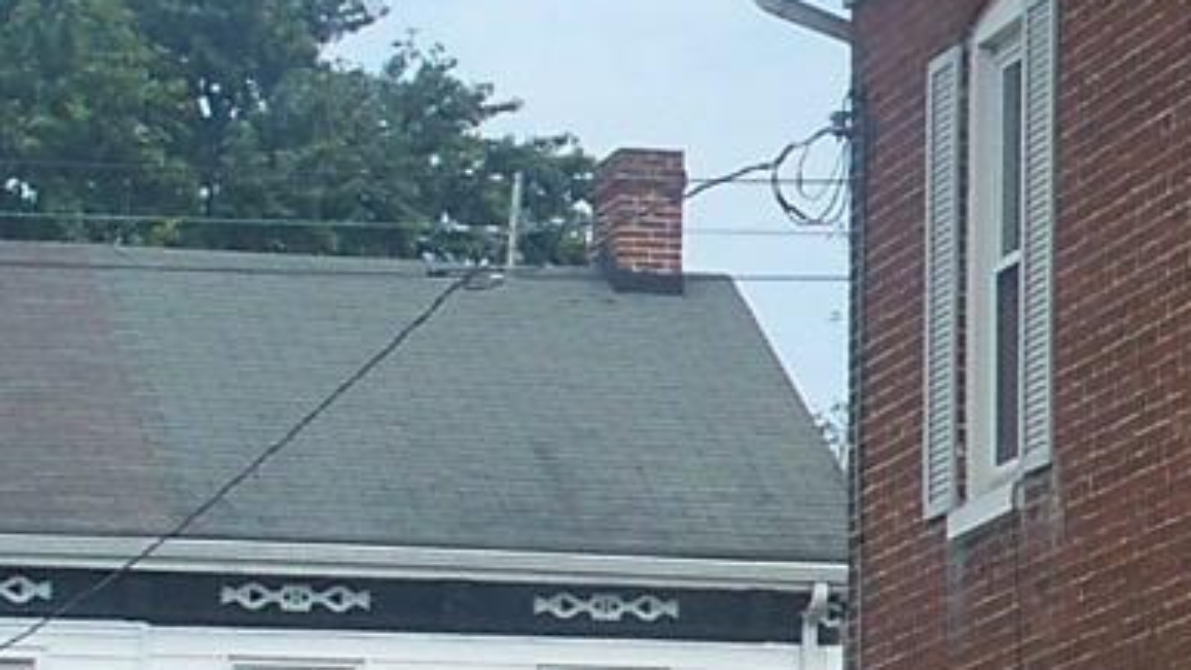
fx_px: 6568
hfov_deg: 9.8
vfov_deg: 5.8
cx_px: 2163
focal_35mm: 208
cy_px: 565
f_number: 5
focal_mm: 7.54
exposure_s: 1/320
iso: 80
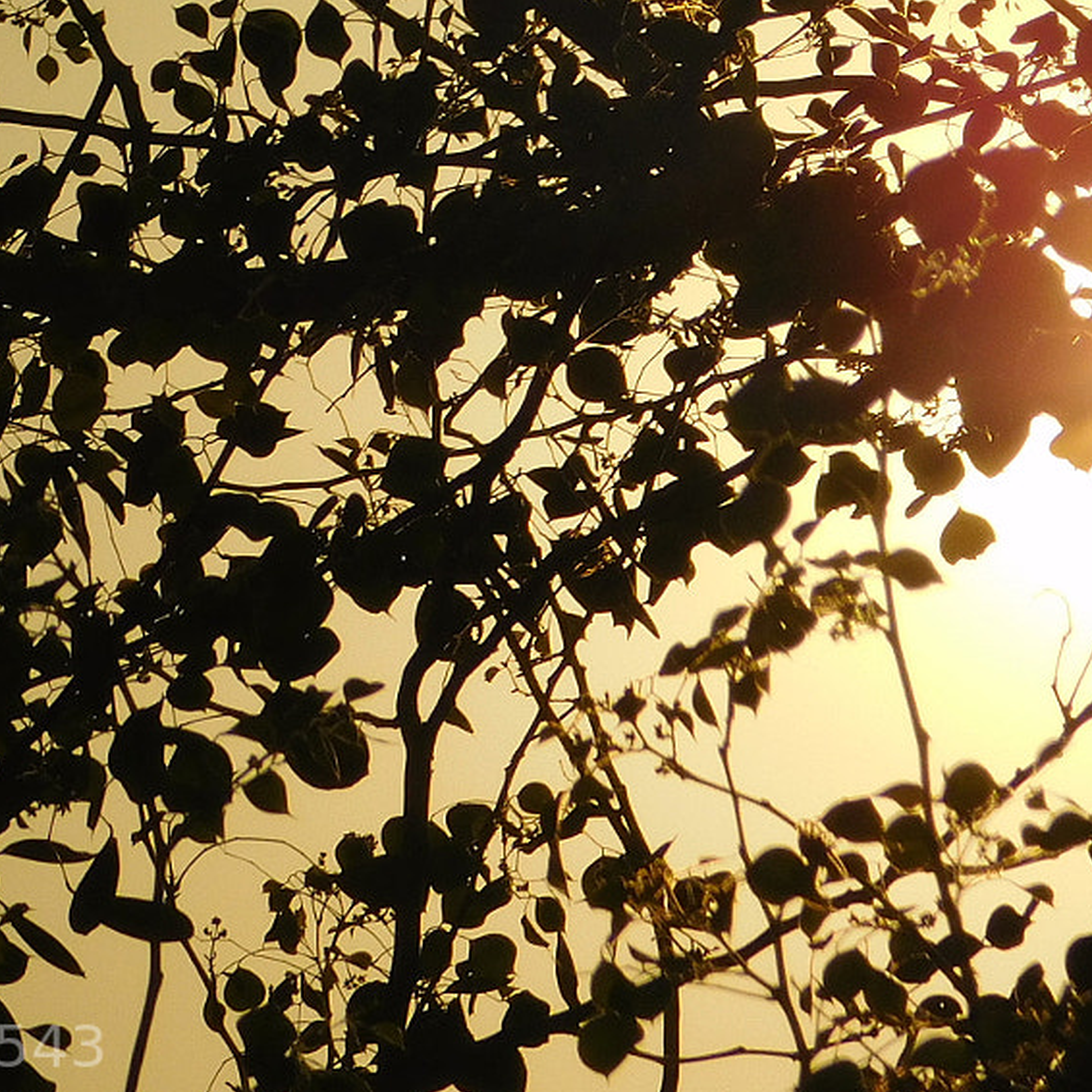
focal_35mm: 460
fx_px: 16418
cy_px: 41
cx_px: 639
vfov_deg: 3.8
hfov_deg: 3.8
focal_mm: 32.7
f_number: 10.8
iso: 125
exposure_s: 1/1500
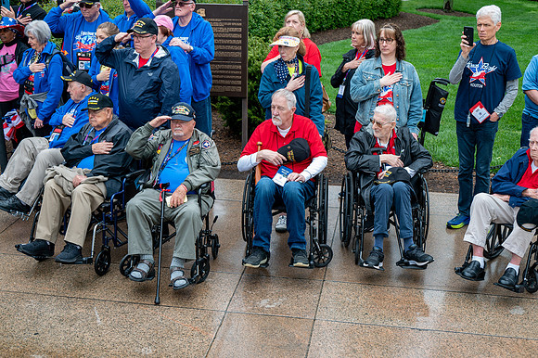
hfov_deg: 38.2
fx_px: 777
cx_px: 265
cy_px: 171
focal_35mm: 52
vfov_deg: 25.9
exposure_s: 1/100
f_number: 6.3
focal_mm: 49
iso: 280
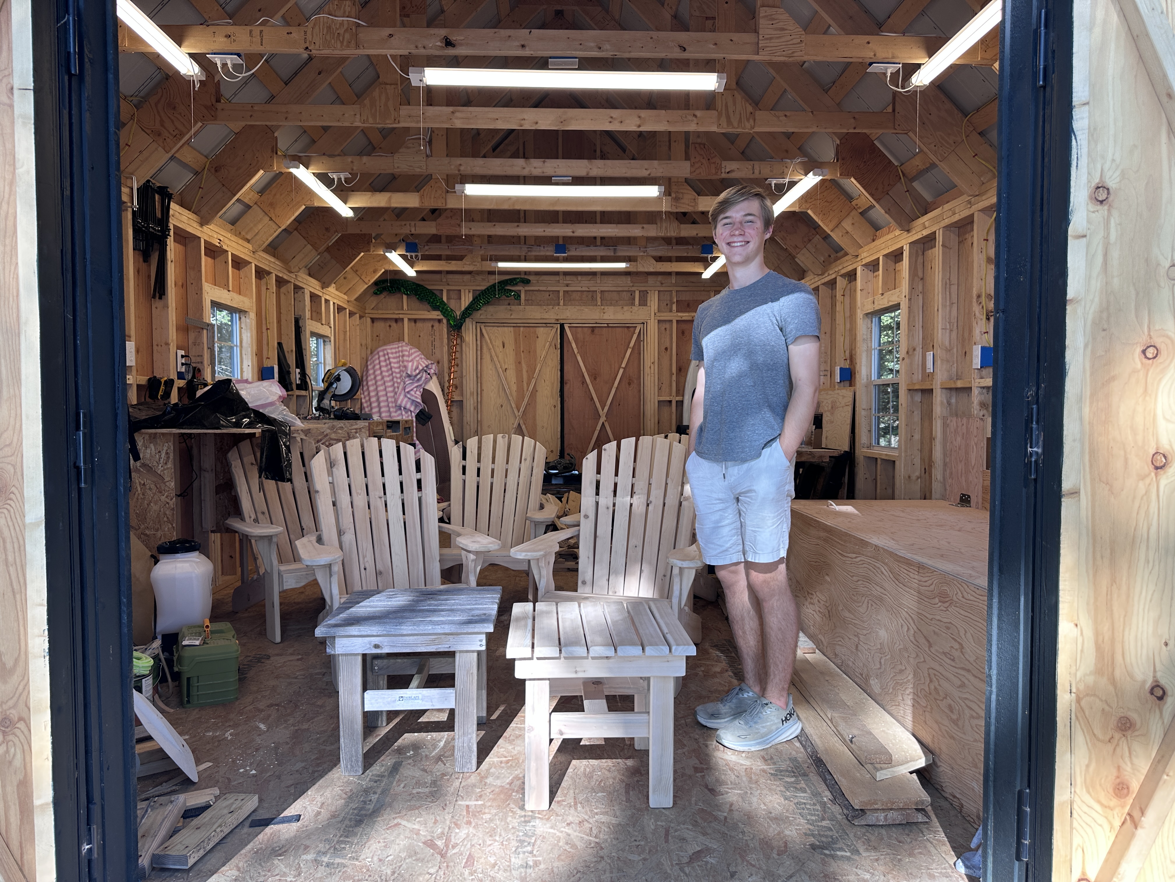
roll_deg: +0.0
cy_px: 441
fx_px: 815
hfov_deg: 71.6
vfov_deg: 56.8
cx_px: 588
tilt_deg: -3.1
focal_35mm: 24
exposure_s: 1/307
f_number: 1.78
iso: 80
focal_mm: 6.86
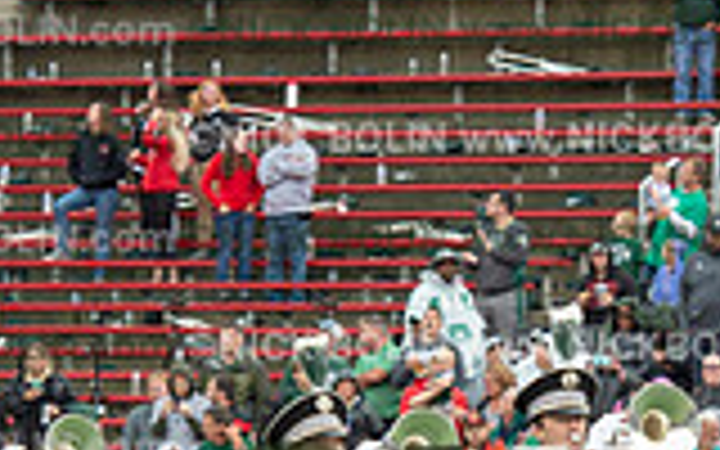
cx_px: 531
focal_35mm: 498
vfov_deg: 2.6
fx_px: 9772
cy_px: 657
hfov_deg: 4.2
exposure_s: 1/500
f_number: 4
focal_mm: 135
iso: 400
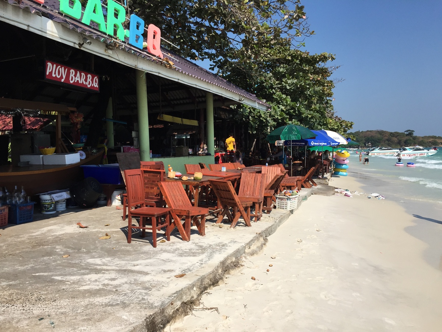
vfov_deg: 48.2
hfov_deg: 61.7
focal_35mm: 29
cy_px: 166
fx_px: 370
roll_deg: +0.0
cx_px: 221
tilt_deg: -1.7
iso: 32
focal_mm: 4.15
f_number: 2.2
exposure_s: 1/3049
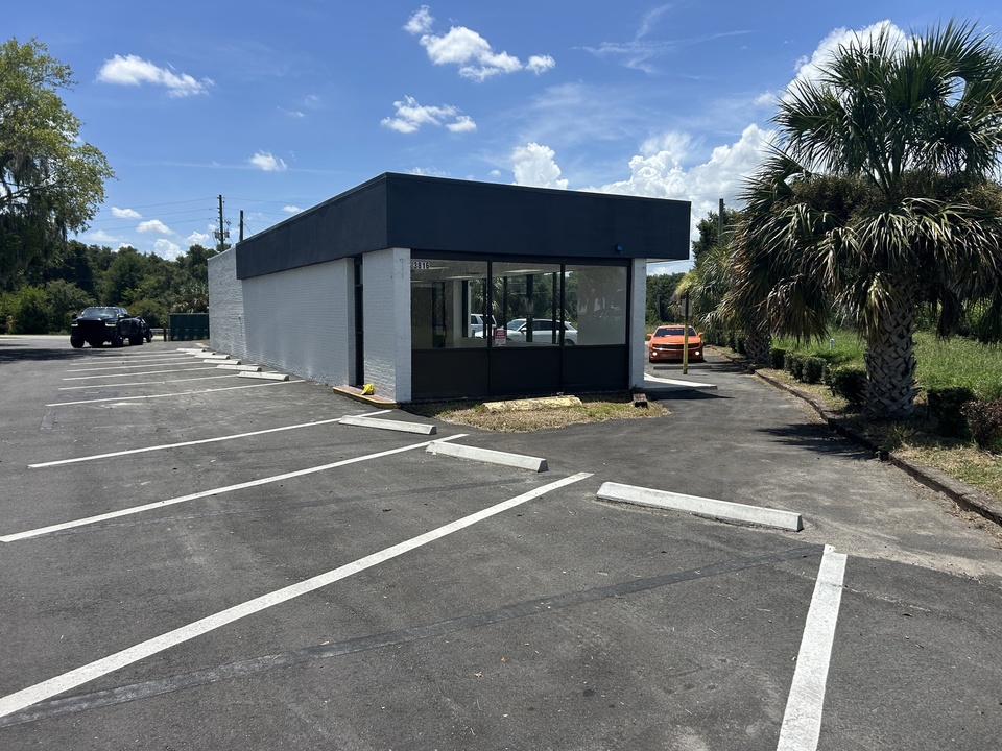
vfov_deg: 53.1
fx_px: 753
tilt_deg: -3.3
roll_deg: +0.9
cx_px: 501
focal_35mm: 26
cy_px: 376
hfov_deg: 67.3
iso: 50
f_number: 1.5
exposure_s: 1/4630
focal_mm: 5.7
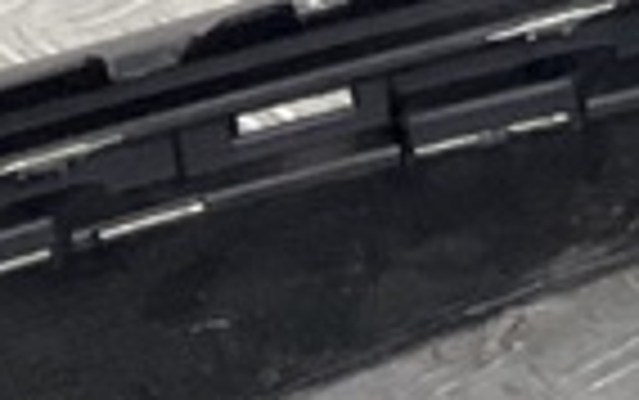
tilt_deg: -24.3
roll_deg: -1.7
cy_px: -746
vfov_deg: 5.7
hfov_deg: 7.9
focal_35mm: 218
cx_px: 2120
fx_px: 3799
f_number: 1.8
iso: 32
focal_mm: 3
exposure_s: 1/120
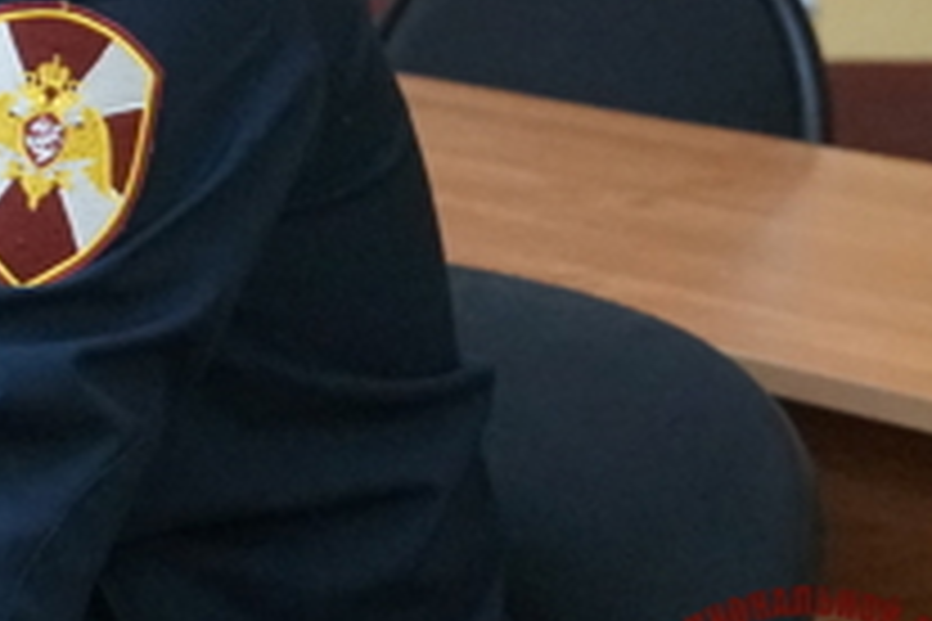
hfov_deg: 12.6
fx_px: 3935
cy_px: -32
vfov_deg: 9.0
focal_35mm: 152
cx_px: -617
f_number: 4.5
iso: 6400
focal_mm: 28
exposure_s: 1/100
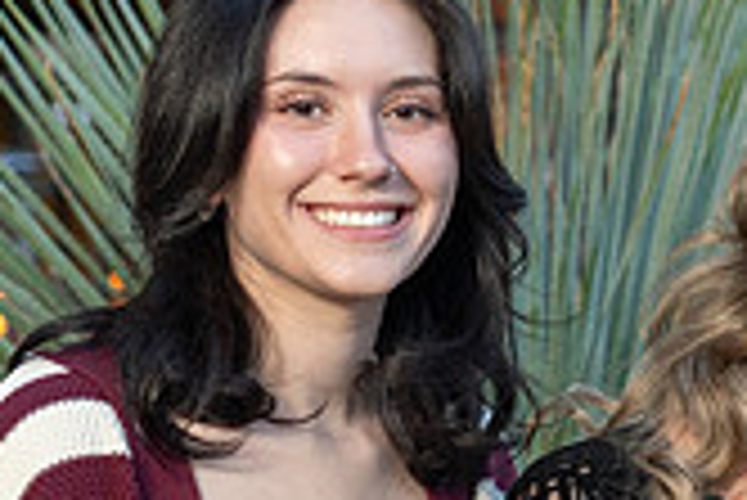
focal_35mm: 230
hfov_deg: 8.7
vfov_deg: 6.0
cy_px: 552
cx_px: 1112
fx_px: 4777
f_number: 4
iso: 800
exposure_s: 1/200
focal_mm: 66
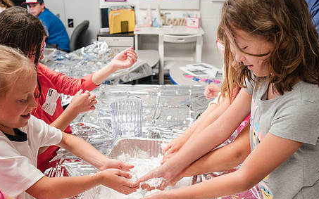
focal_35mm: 41
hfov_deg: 48.2
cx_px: 154
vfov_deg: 31.2
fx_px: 356
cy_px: 111
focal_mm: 30
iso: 2000
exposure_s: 1/125
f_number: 4
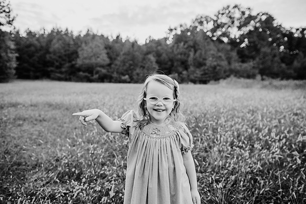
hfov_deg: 73.7
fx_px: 204
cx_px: 153
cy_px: 102
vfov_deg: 53.2
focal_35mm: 24
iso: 500
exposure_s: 1/320
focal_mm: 24
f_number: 2.8
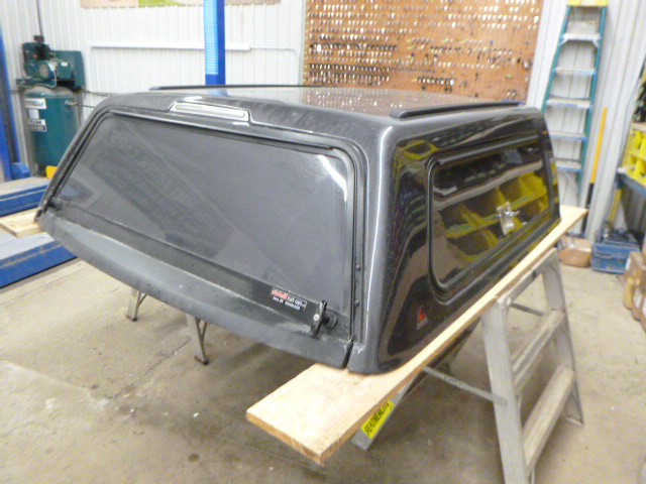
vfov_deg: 54.9
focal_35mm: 25
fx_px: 467
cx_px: 323
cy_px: 242
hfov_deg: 69.4
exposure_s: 1/20
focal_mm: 4.5
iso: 800
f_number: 3.9
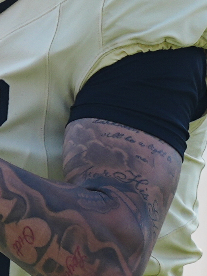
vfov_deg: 0.4
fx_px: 39200
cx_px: -278
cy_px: 108
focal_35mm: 4918
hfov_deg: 0.3
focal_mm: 600
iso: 200
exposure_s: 1/1000
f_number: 4
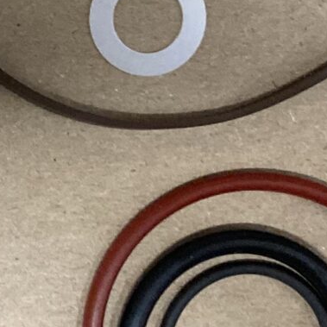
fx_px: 1785
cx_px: -449
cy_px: 92
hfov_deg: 9.4
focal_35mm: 167
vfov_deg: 10.5
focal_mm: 3.99
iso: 200
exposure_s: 1/60
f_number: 1.8
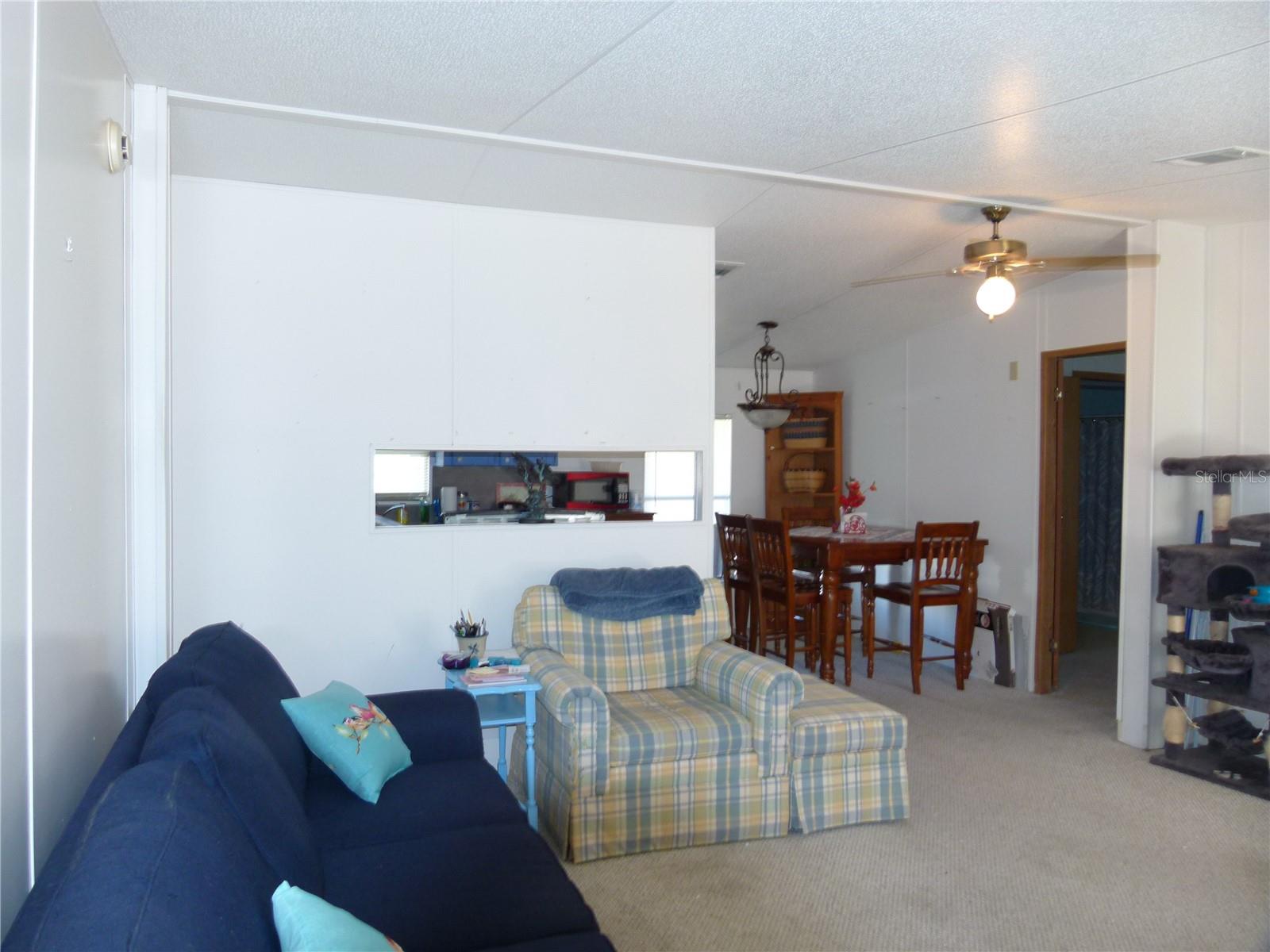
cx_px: 635
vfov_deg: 54.9
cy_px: 476
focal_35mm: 25
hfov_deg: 69.4
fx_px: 917
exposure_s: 1/20
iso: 100
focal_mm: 4.5
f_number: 2.8
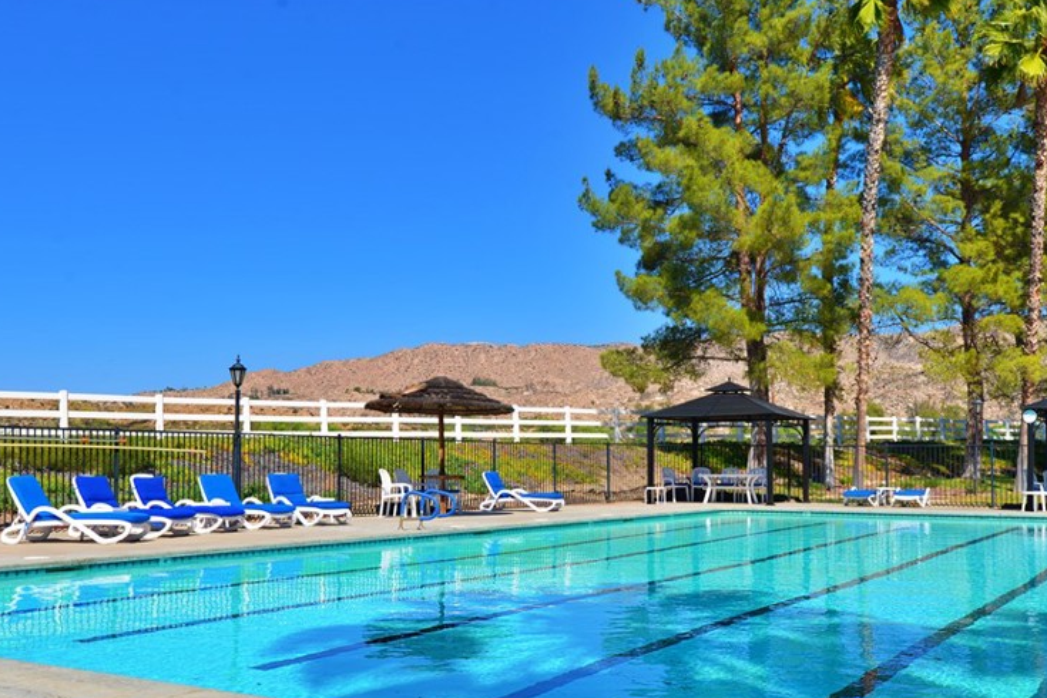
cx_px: 481
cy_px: 428
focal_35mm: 39
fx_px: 1134
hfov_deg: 49.5
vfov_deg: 34.1
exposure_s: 1/200
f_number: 10
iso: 125
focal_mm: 28
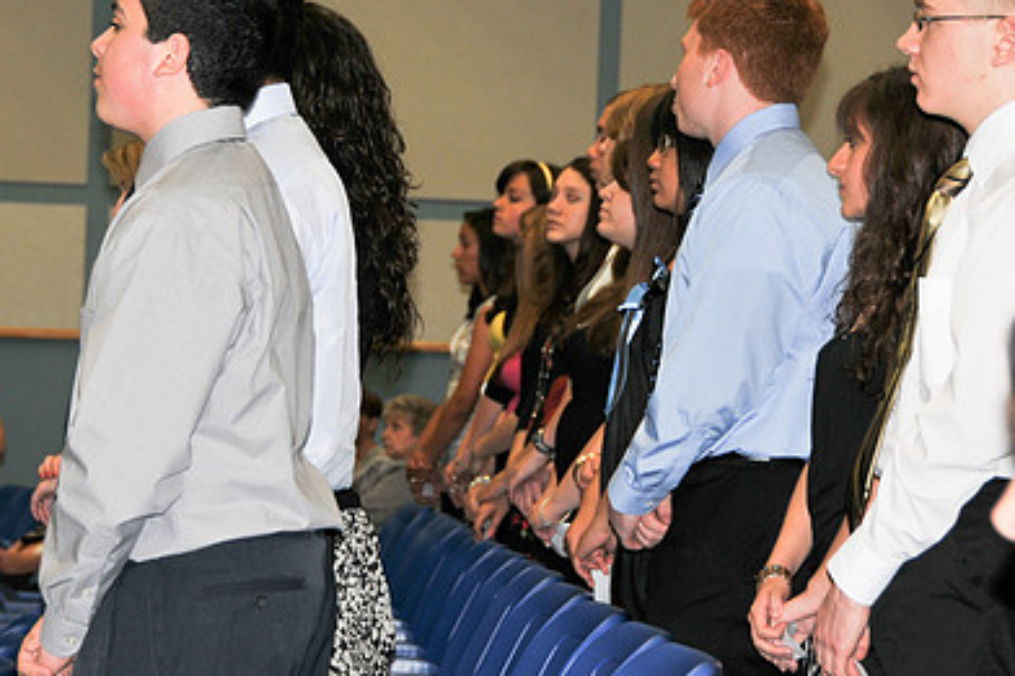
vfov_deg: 10.3
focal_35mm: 133
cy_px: 242
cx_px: 497
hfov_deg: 15.4
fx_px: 3748
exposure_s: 1/60
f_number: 4.8
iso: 200
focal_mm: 60
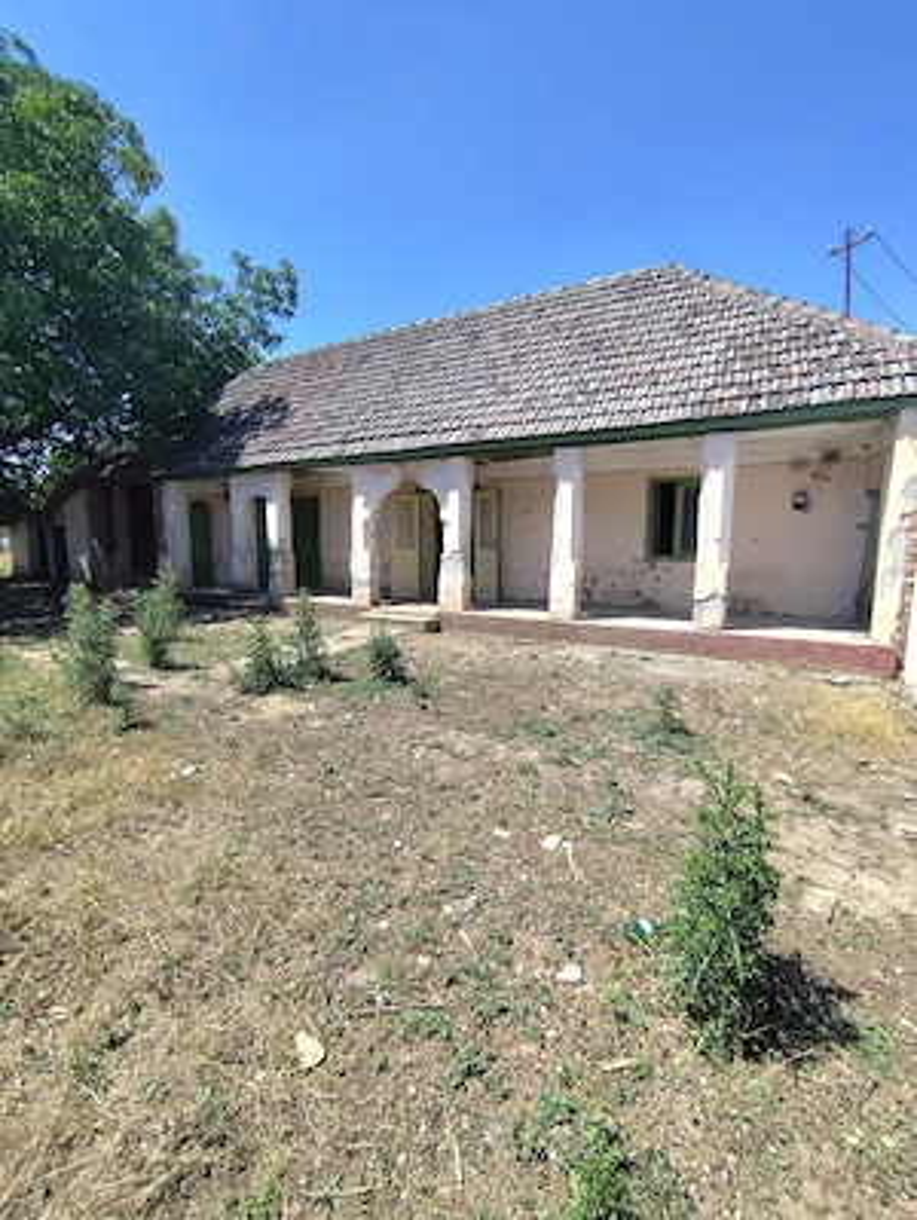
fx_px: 564
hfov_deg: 78.2
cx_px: 458
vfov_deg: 94.4
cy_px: 610
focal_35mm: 16
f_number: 2.2
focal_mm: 1.65
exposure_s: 1/1111
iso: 50
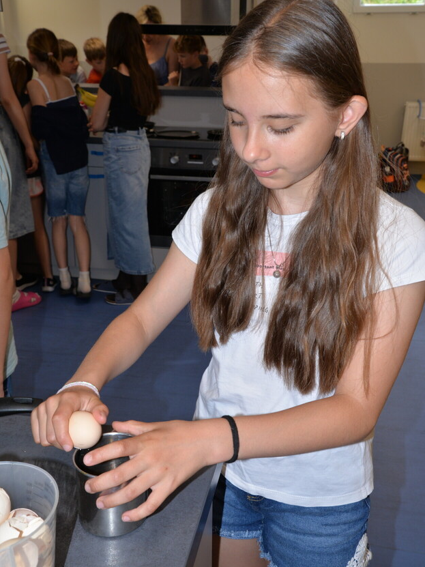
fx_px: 655
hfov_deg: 35.9
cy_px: 272
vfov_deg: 46.8
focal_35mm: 40
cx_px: 218
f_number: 11
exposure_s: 1/80
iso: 640
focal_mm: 36
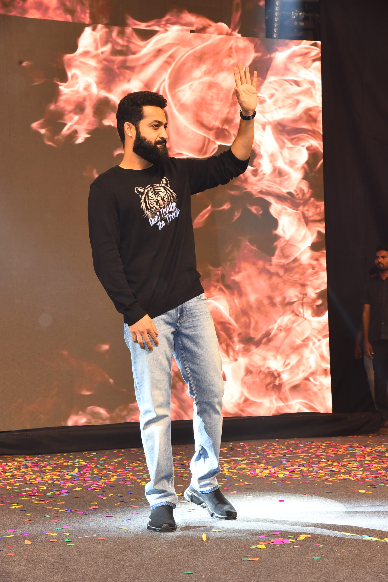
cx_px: 196
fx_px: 1229
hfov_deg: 17.9
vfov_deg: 26.7
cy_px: 294
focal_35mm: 76
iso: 2000
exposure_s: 1/160
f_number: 7.1
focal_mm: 75
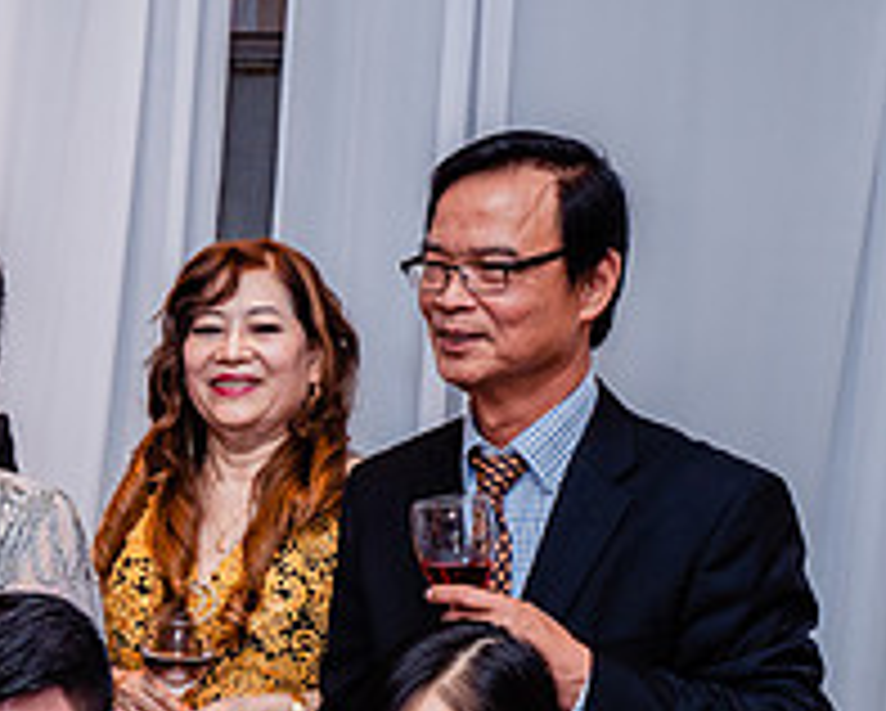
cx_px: -108
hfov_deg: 19.4
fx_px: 2467
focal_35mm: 94
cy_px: 614
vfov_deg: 16.2
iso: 1600
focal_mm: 34
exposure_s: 1/160
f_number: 4.5
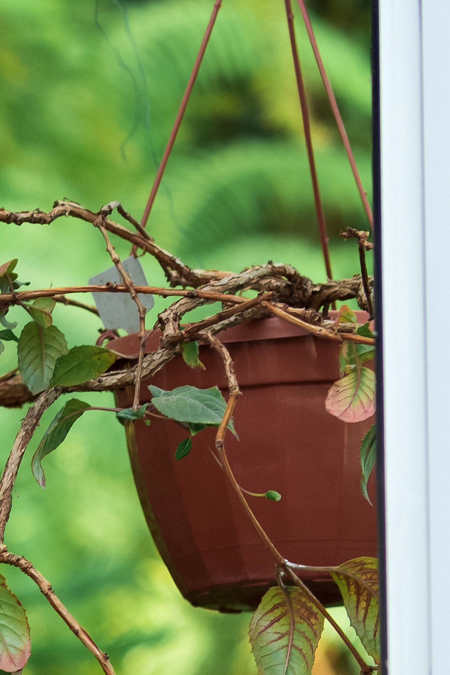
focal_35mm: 463
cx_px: -291
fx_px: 8681
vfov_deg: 4.5
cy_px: 374
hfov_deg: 3.0
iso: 200
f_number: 2.8
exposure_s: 1/200
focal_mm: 85
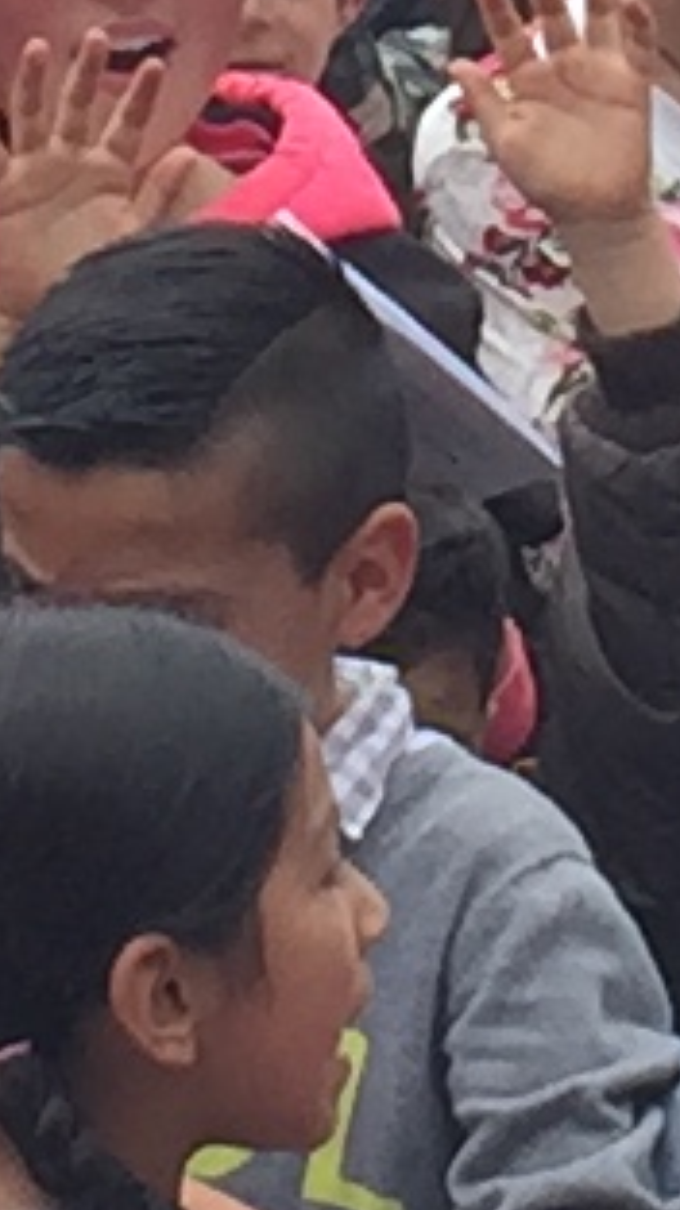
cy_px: -669
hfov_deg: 3.7
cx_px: 607
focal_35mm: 329
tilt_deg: -4.9
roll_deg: +1.9
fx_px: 10549
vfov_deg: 6.5
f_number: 2.2
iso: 32
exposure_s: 1/775
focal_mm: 4.15
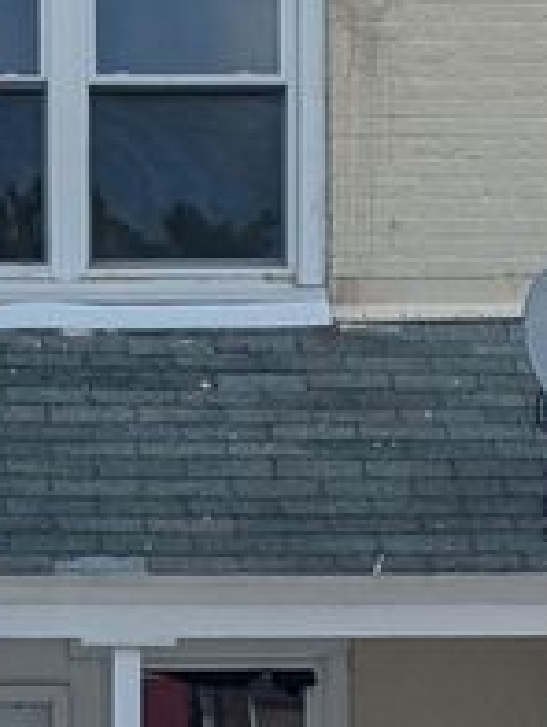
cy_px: 742
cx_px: -11
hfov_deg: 8.9
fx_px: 3473
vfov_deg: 11.8
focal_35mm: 165
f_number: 1.68
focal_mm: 6.9
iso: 21
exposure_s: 1/1835
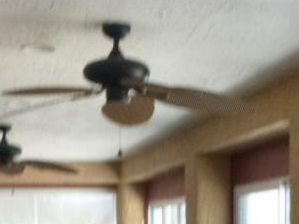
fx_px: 1045
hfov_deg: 16.3
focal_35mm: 121
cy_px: 357
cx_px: 158
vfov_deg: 11.6
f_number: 4.4
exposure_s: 1/60
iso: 400
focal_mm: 6.4
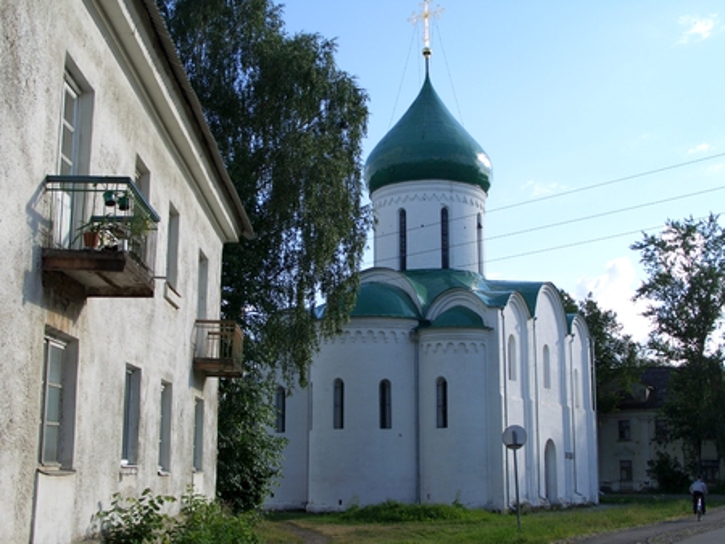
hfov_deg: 43.8
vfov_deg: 33.6
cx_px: 362
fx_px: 901
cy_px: 272
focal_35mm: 43
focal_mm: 9.2
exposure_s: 1/640
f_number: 4.2
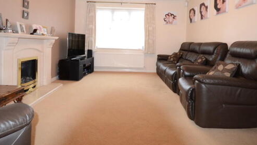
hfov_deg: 83.8
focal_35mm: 21
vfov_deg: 52.5
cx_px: 125
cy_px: 48
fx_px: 143
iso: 1600
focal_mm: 10
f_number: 5.6
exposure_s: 1/60
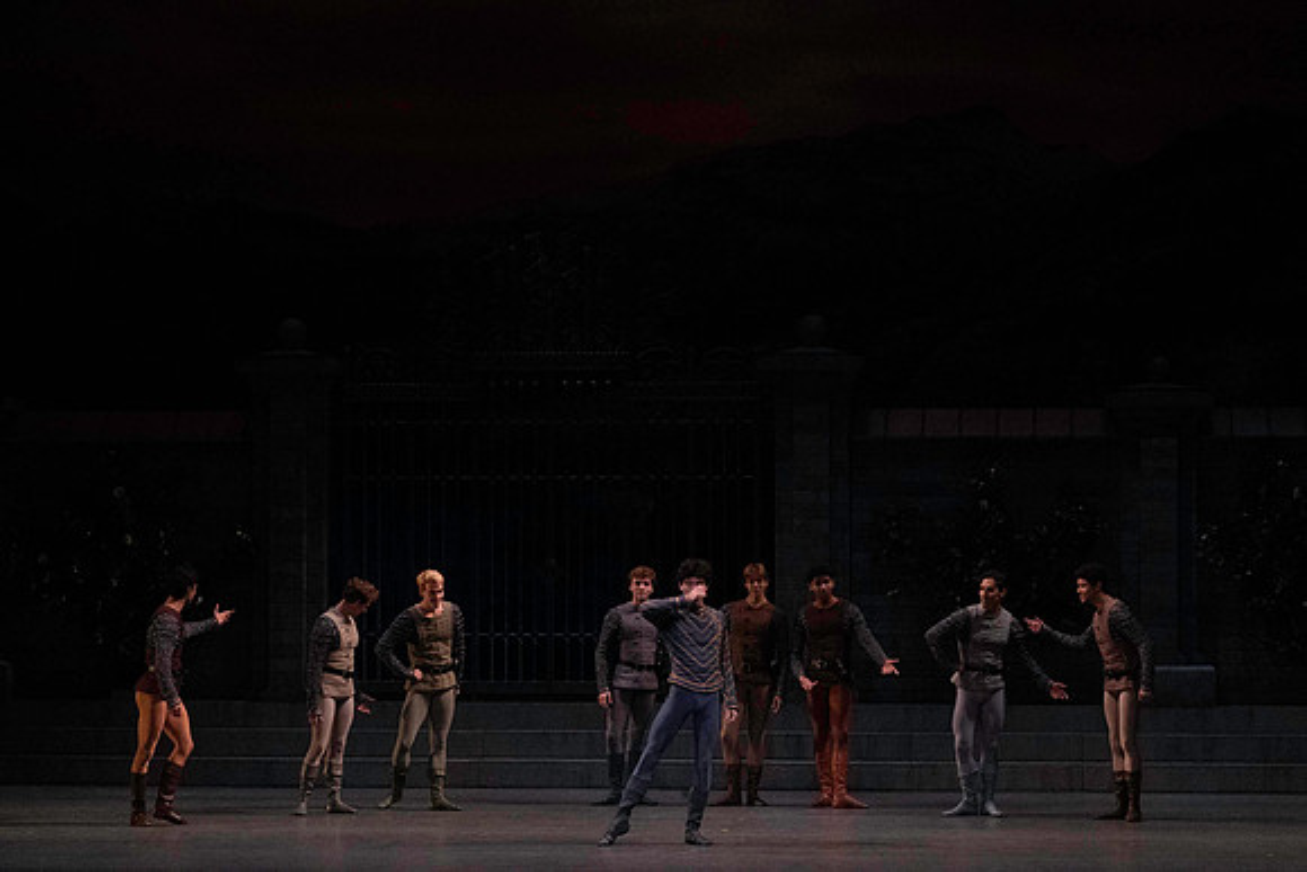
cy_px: 436
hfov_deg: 20.4
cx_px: 654
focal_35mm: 100
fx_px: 3631
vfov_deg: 13.7
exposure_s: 1/400
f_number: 14
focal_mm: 100
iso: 16000
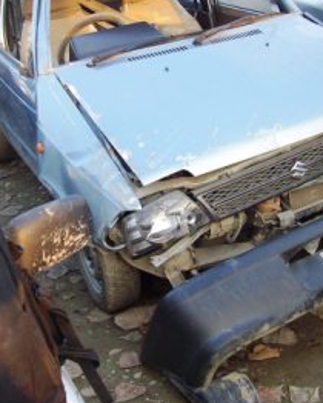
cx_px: 183
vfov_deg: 31.4
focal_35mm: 60
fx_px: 716
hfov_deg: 25.4
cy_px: 166
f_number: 2.7
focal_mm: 6
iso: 80
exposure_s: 1/64.3
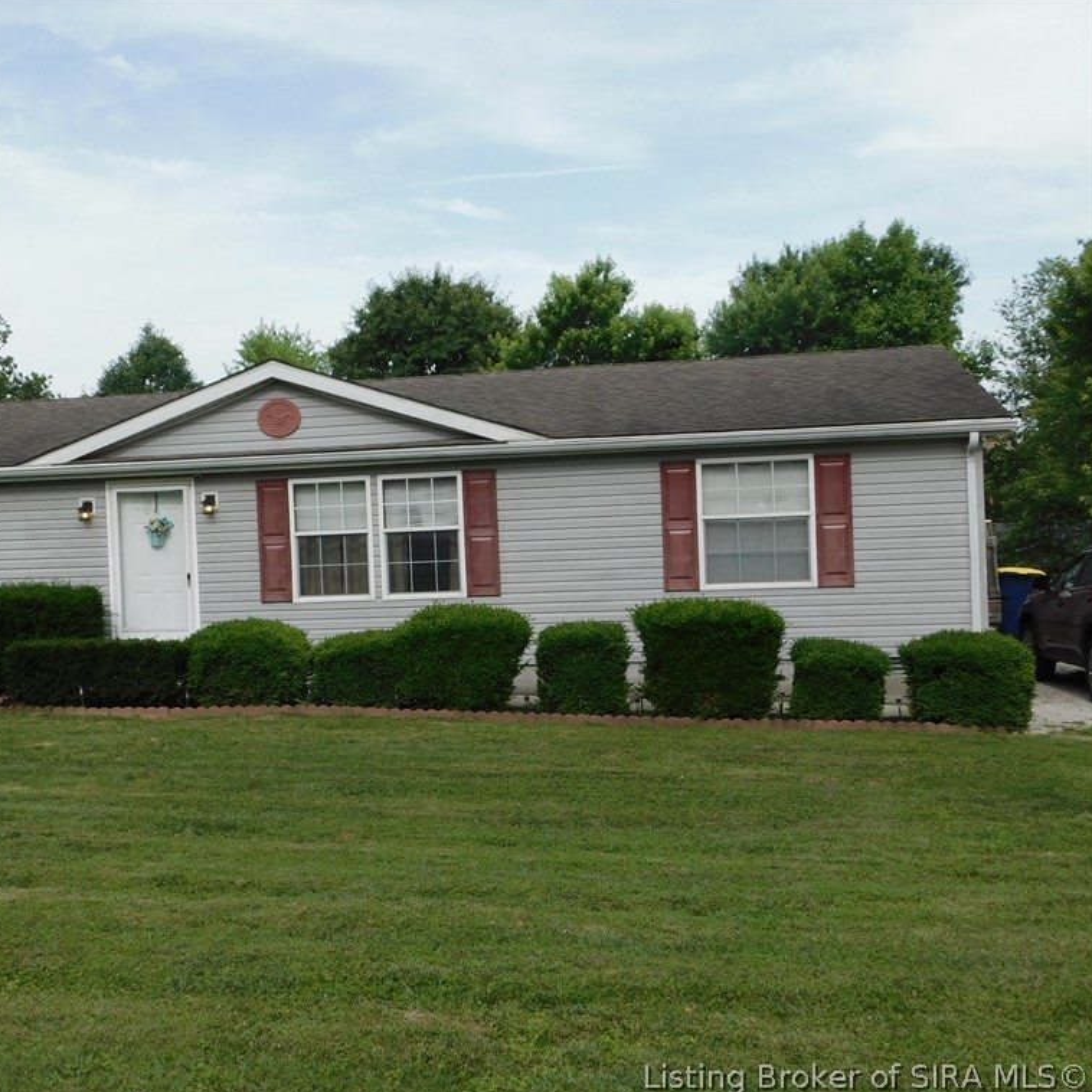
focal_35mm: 43
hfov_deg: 38.7
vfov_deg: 39.2
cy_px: 547
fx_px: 1535
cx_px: 359
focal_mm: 6.3
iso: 125
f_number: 3.5
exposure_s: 1/800
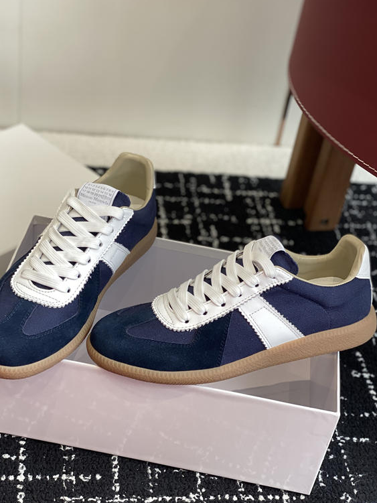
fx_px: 872
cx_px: 169
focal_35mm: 60
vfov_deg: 32.2
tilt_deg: -37.6
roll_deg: -9.4
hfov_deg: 24.4
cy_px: 238
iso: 50
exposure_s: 1/122
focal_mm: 6
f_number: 2
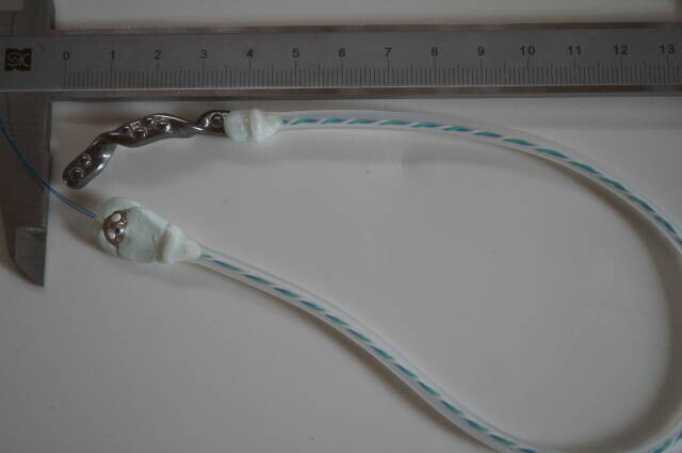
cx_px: 341
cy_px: 226
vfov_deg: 29.8
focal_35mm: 45
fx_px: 851
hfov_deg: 43.7
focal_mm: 30
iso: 2000
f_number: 4
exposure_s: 1/160
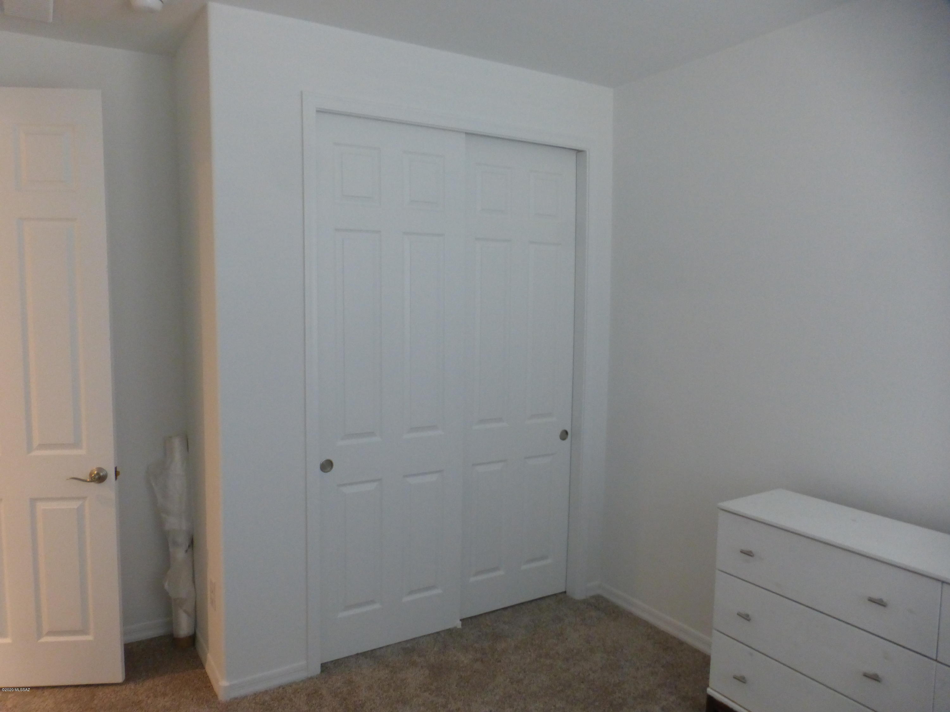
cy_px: 356
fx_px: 686
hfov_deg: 69.4
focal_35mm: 25
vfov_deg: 54.9
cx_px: 475
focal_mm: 4.3
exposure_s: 1/20
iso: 400
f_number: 3.3
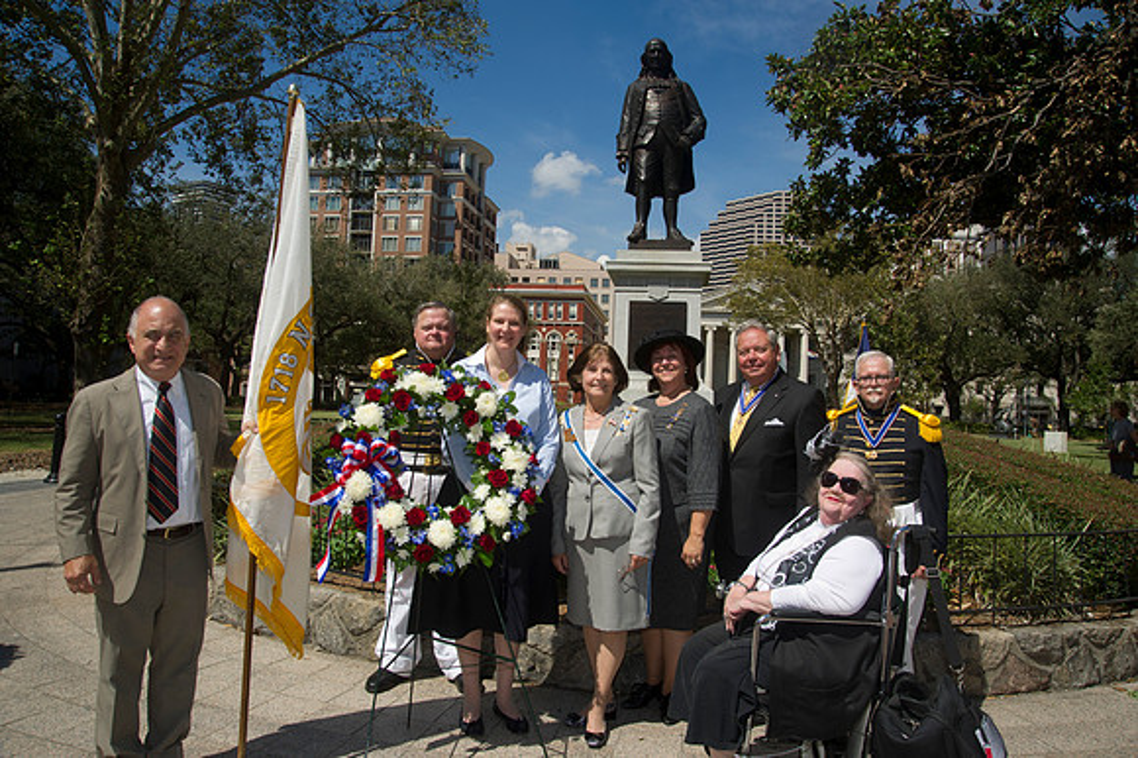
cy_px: 379
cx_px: 569
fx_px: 758
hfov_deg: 73.8
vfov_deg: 53.1
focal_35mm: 24
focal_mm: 24
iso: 200
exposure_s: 1/250
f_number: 10
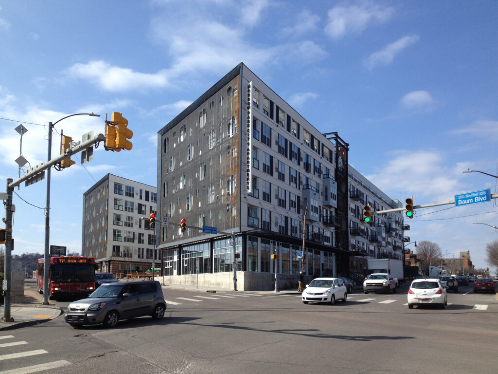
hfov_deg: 52.6
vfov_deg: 40.7
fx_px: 504
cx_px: 249
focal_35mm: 35
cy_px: 187
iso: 50
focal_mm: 4.28
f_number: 2.4
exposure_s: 1/1905
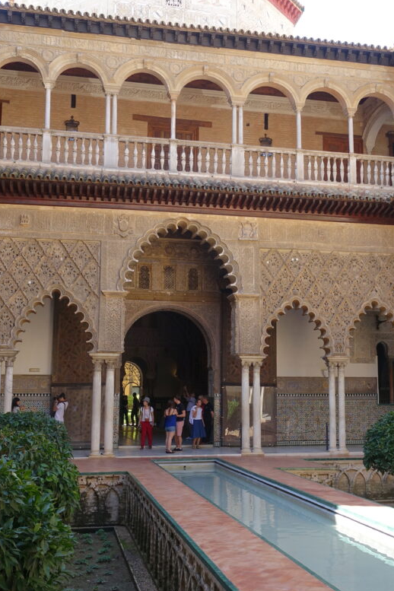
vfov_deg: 45.4
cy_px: 290
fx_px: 706
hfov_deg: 31.1
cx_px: 244
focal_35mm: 43
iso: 125
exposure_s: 1/125
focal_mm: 10.81
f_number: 4
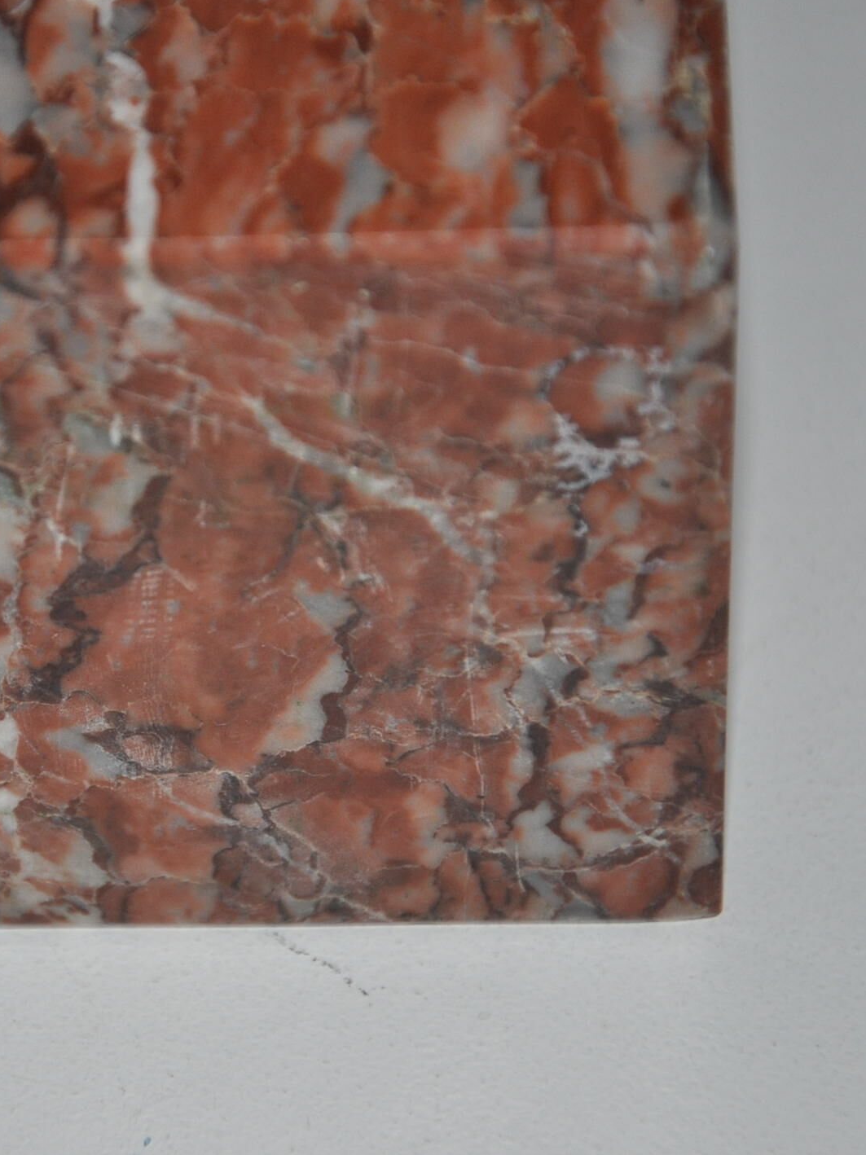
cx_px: 193
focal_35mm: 229
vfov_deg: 8.7
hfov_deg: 6.5
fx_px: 7632
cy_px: 577
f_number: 5.6
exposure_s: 1/60
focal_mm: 105
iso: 800
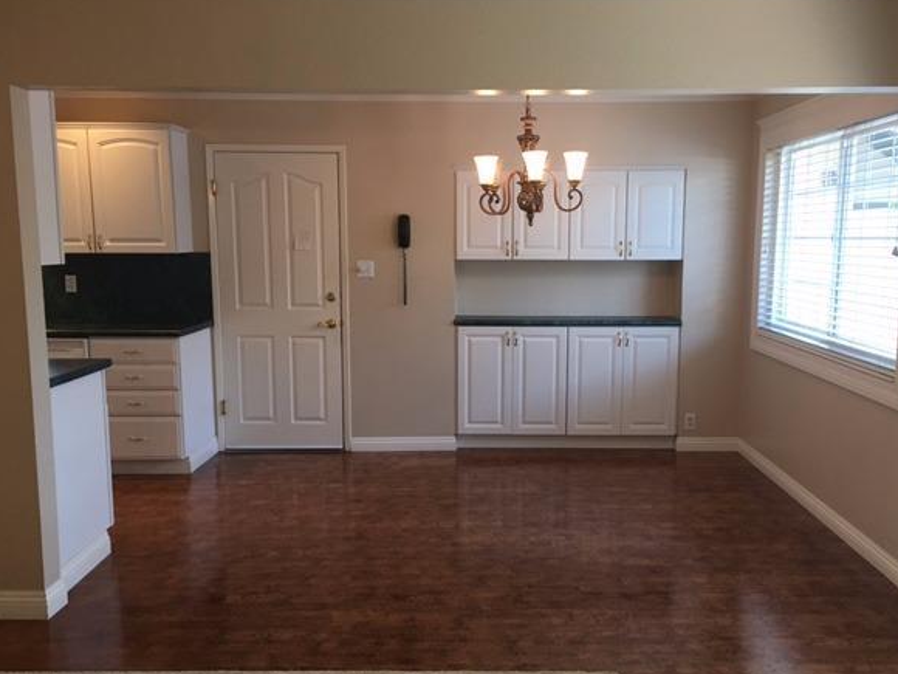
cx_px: 491
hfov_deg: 56.7
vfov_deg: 44.1
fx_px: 830
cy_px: 361
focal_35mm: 32
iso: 40
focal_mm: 4.15
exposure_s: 1/30
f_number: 2.2
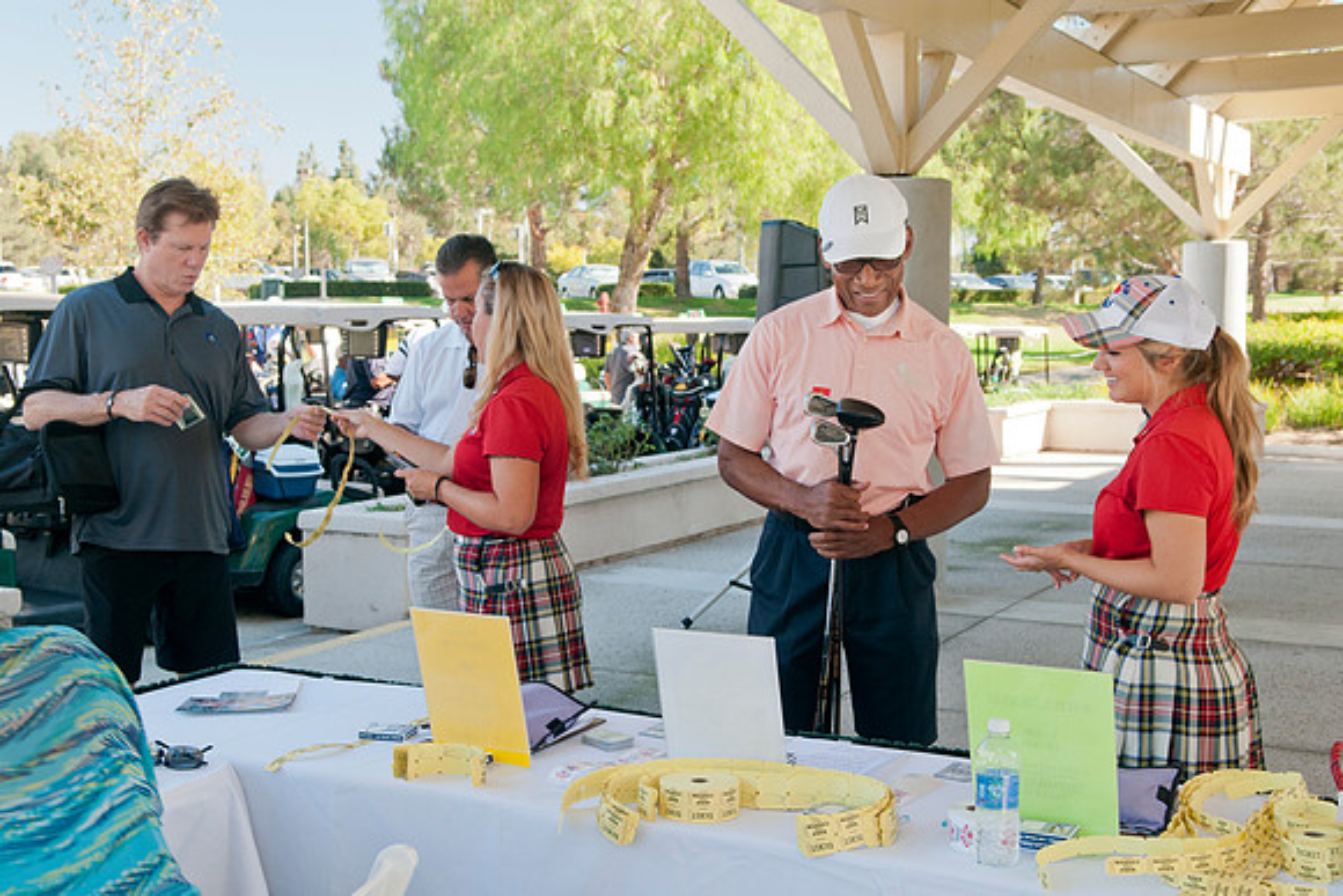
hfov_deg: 45.0
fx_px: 1622
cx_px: 647
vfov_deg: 30.9
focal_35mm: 43
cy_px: 462
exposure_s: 1/80
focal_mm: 28
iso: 200
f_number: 5
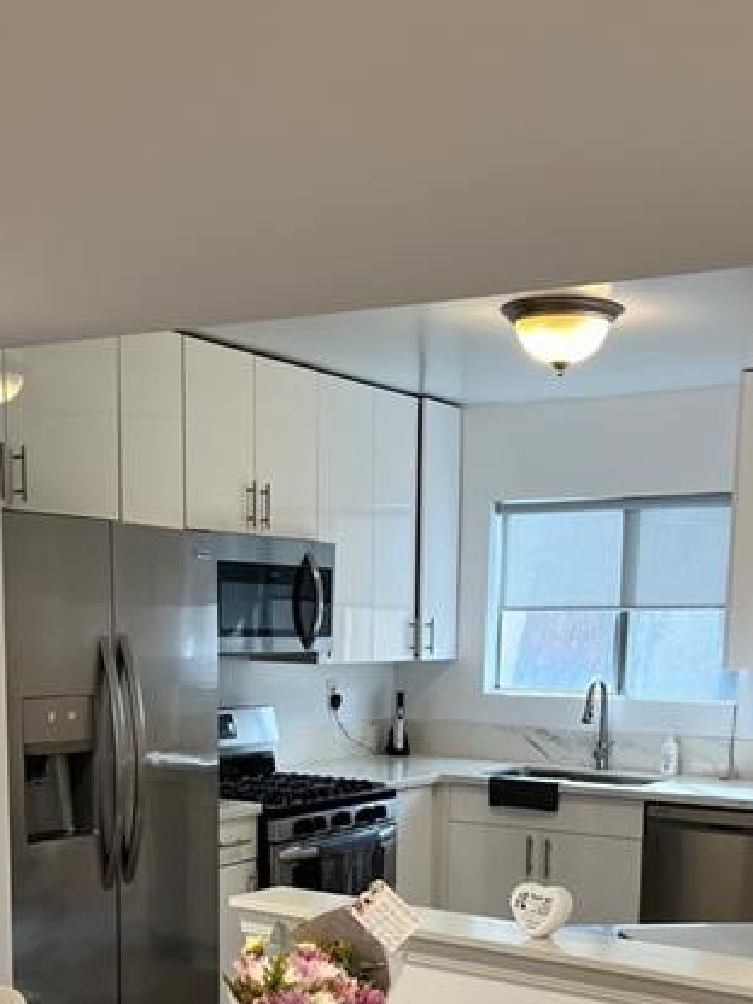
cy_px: 854
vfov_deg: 37.7
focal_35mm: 48
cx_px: 391
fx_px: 1392
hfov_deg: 30.3
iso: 125
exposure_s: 1/120
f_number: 1.5
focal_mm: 5.7
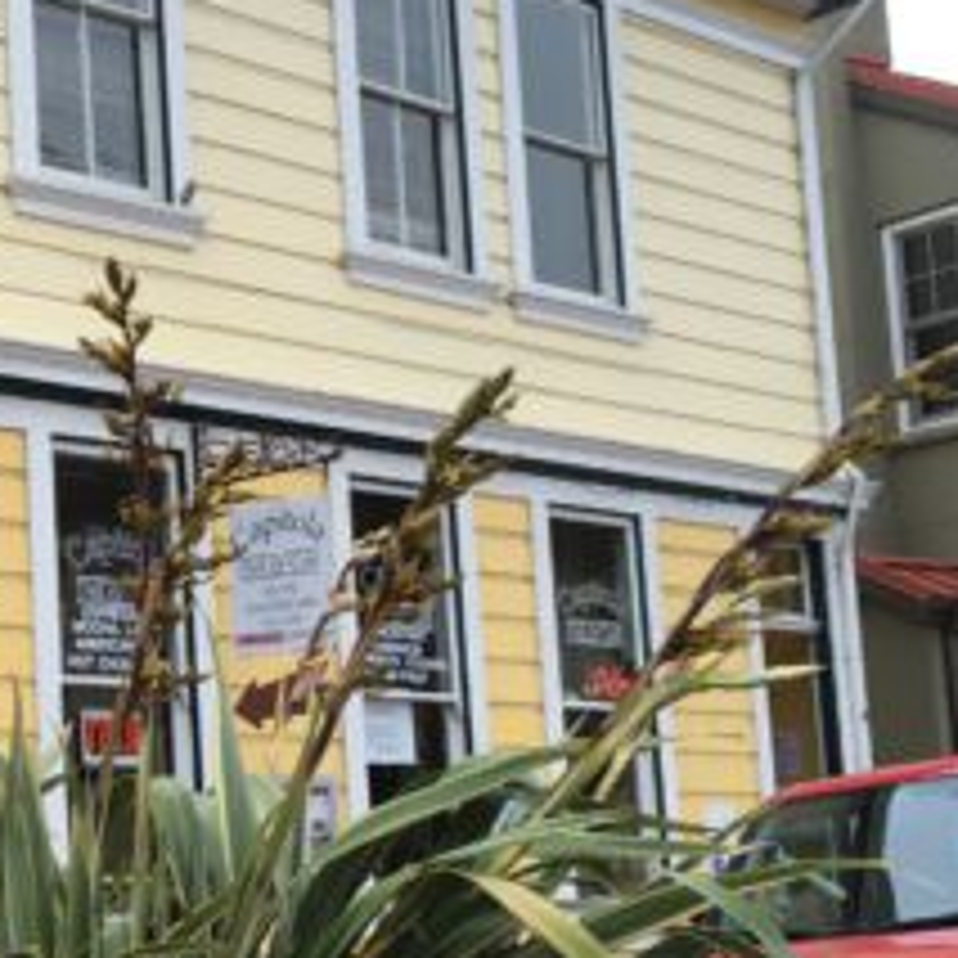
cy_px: 630
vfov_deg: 22.4
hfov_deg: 21.0
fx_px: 2411
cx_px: -175
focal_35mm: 77
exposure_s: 1/116
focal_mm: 4.15
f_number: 2.2
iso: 25
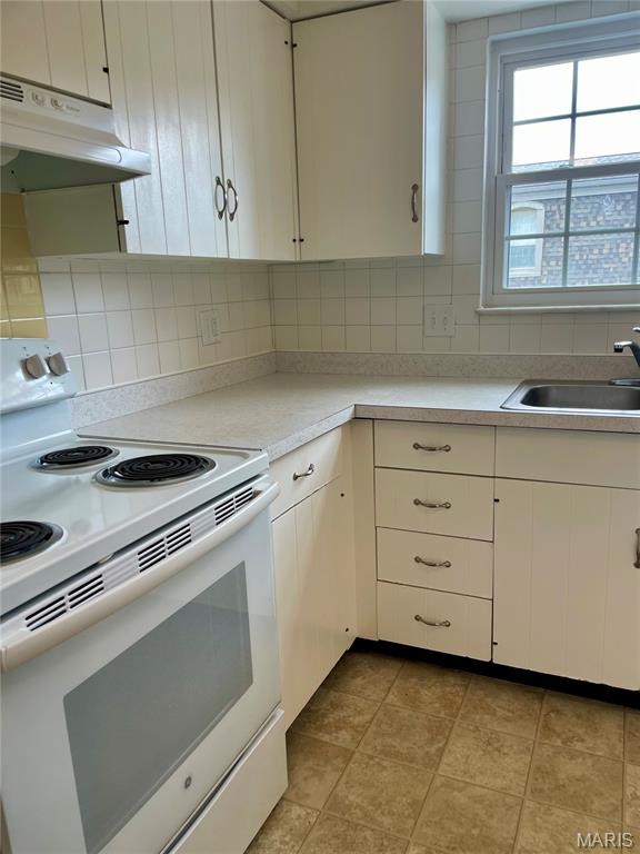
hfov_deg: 53.1
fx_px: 641
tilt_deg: -13.9
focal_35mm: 26
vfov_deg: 67.3
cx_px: 320
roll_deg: +1.4
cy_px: 427
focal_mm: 4.2
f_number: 1.6
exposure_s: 1/120
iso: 50
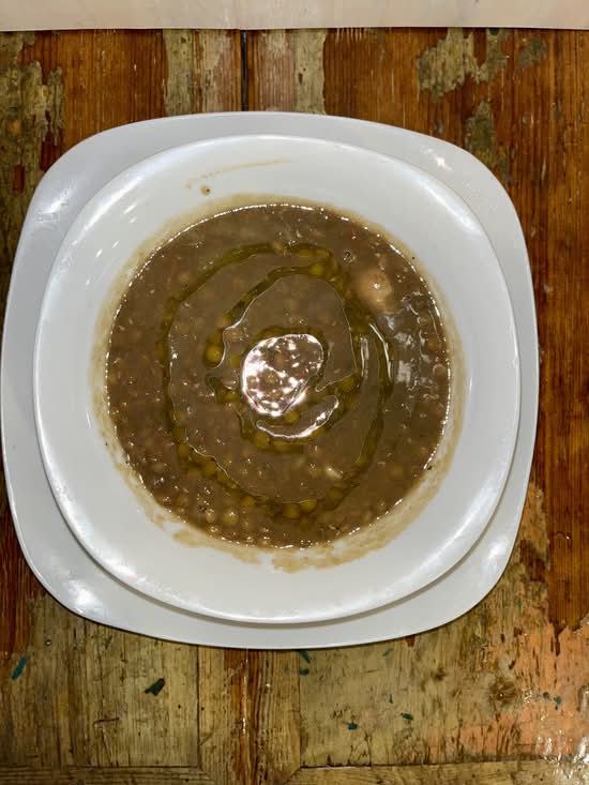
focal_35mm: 26
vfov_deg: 67.3
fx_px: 590
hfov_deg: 53.1
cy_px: 392
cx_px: 294
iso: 32
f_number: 1.6
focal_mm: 5.1
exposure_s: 1/27
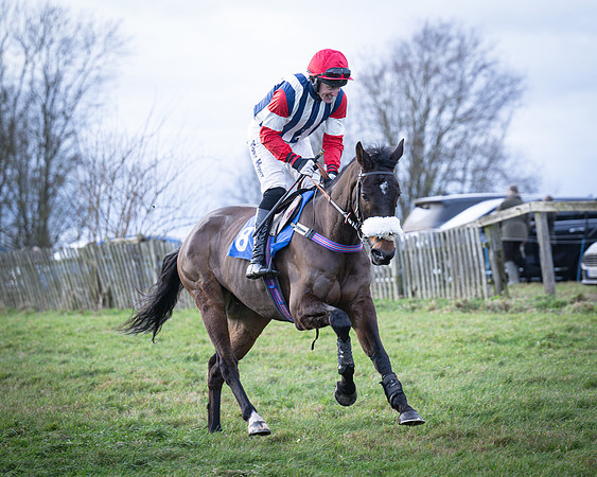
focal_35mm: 226
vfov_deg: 6.8
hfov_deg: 8.5
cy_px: 197
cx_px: 390
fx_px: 3999
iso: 800
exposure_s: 1/800
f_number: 4
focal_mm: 140
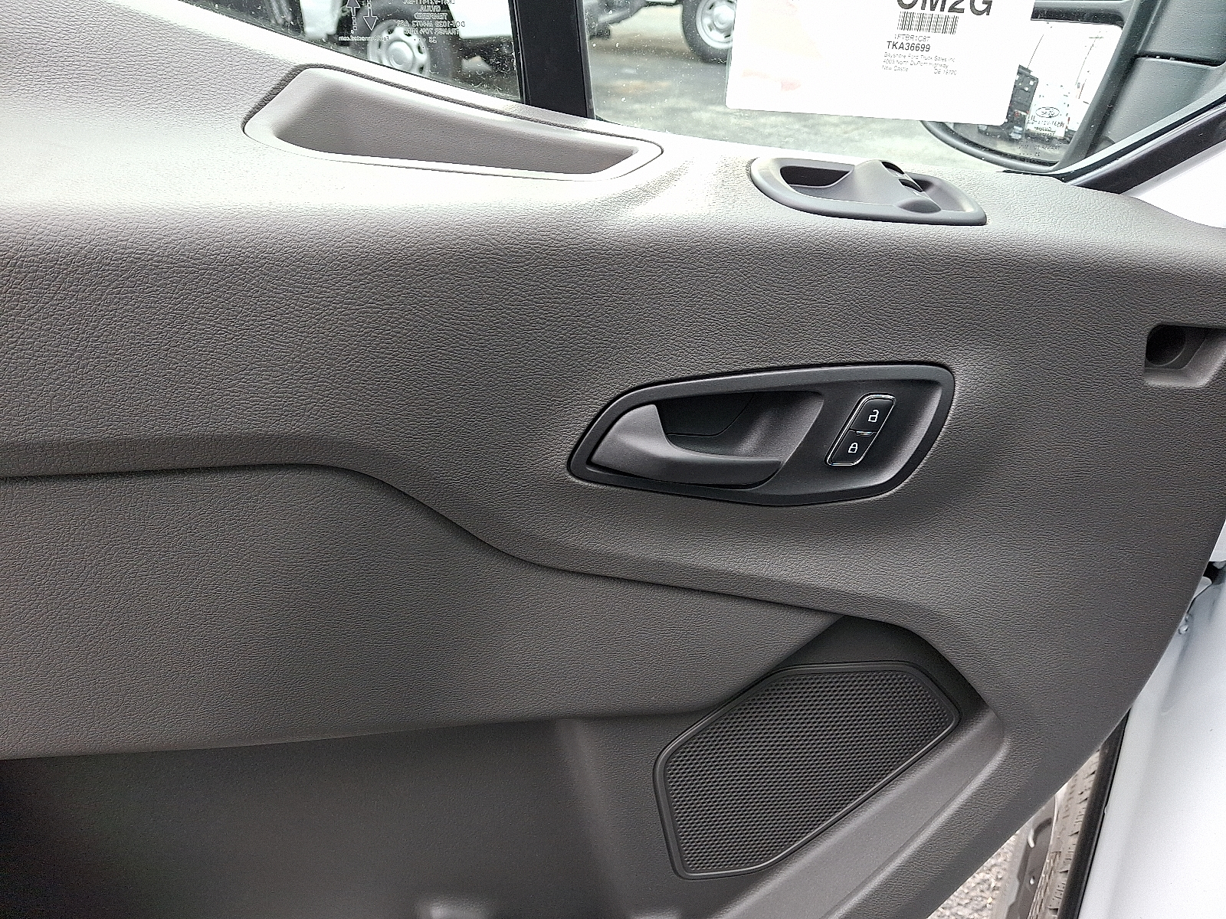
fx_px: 885
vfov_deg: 54.9
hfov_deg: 69.4
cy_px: 460
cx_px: 613
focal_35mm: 25
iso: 34
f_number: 1.8
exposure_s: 1/100
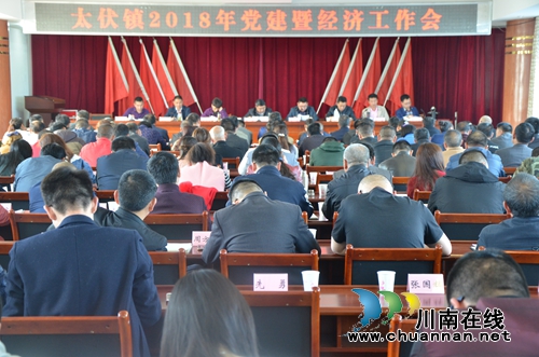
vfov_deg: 18.8
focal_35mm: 72
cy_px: 178
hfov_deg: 28.1
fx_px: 1076
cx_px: 270
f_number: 4.8
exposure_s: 1/30
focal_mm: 48
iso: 1000
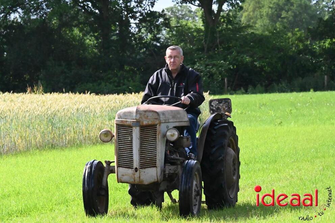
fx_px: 2324
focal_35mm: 250
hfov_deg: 8.2
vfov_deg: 5.5
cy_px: 112
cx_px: 168
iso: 32000
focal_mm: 250
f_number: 18
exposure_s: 1/8000
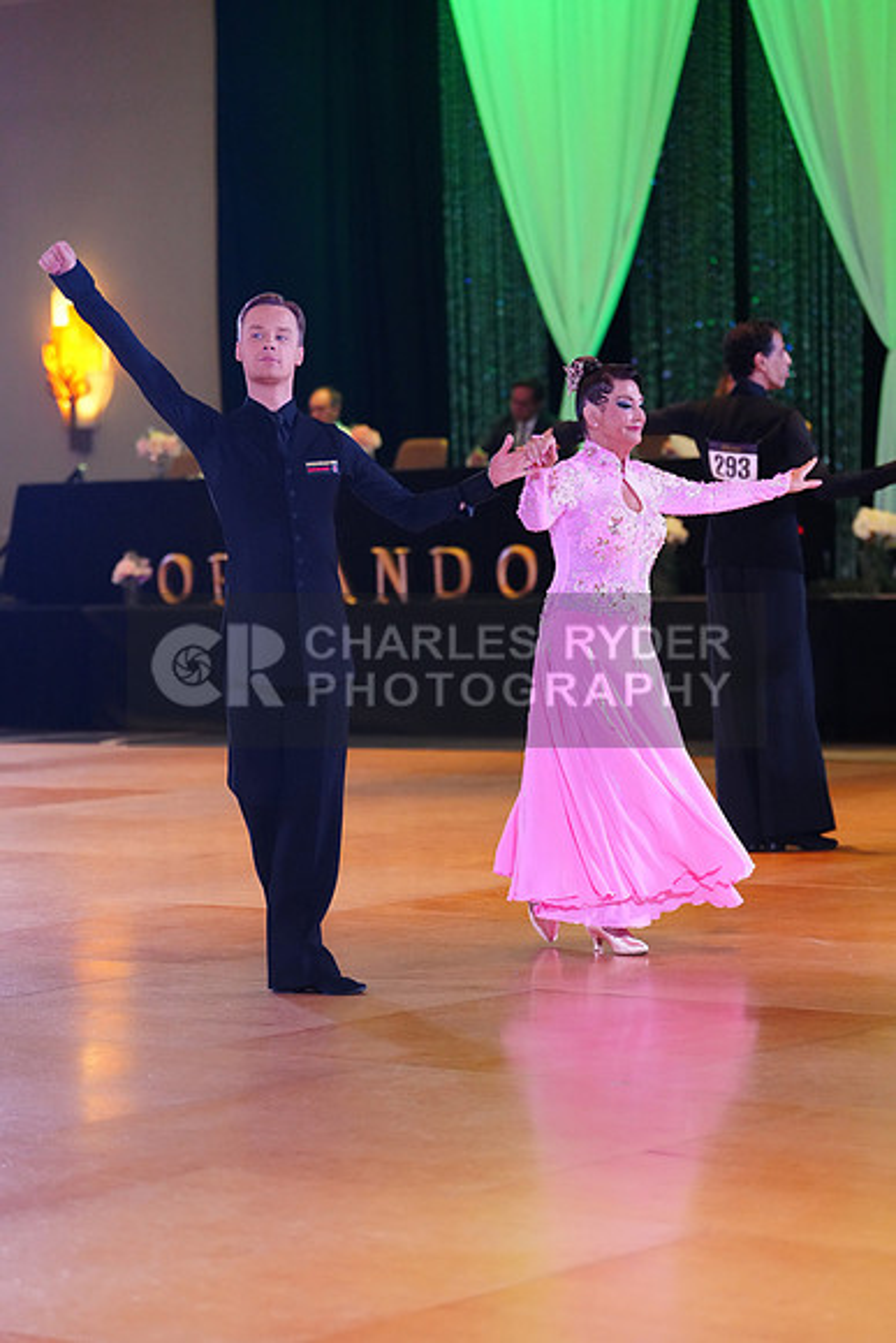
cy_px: 672
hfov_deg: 13.0
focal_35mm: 105
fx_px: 3917
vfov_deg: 19.5
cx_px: 448
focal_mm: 105
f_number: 2.8
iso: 5000
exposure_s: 1/500
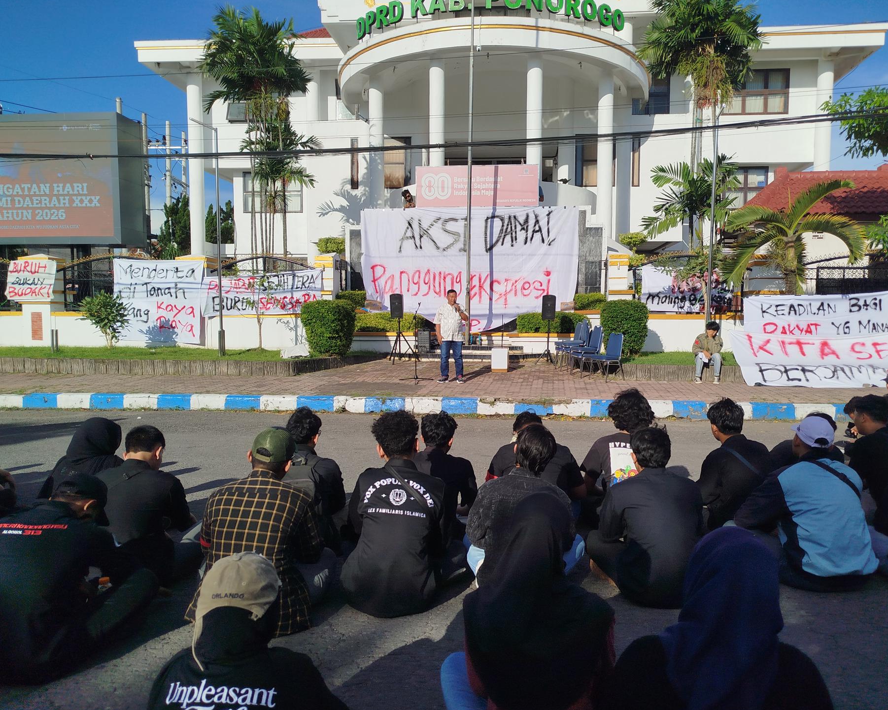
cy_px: 367
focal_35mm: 26
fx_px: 683
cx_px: 477
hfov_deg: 65.9
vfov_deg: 54.9
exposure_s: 1/2433
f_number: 1.7
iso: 50
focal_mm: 5.31
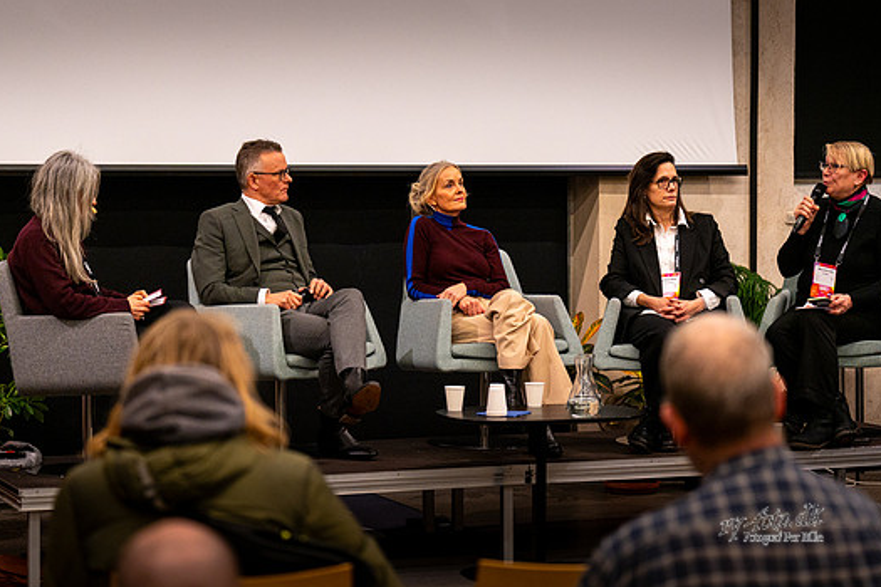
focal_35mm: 95
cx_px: 450
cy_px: 283
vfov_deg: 14.4
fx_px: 2325
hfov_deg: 21.5
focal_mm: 86
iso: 3200
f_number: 2.8
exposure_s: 1/200
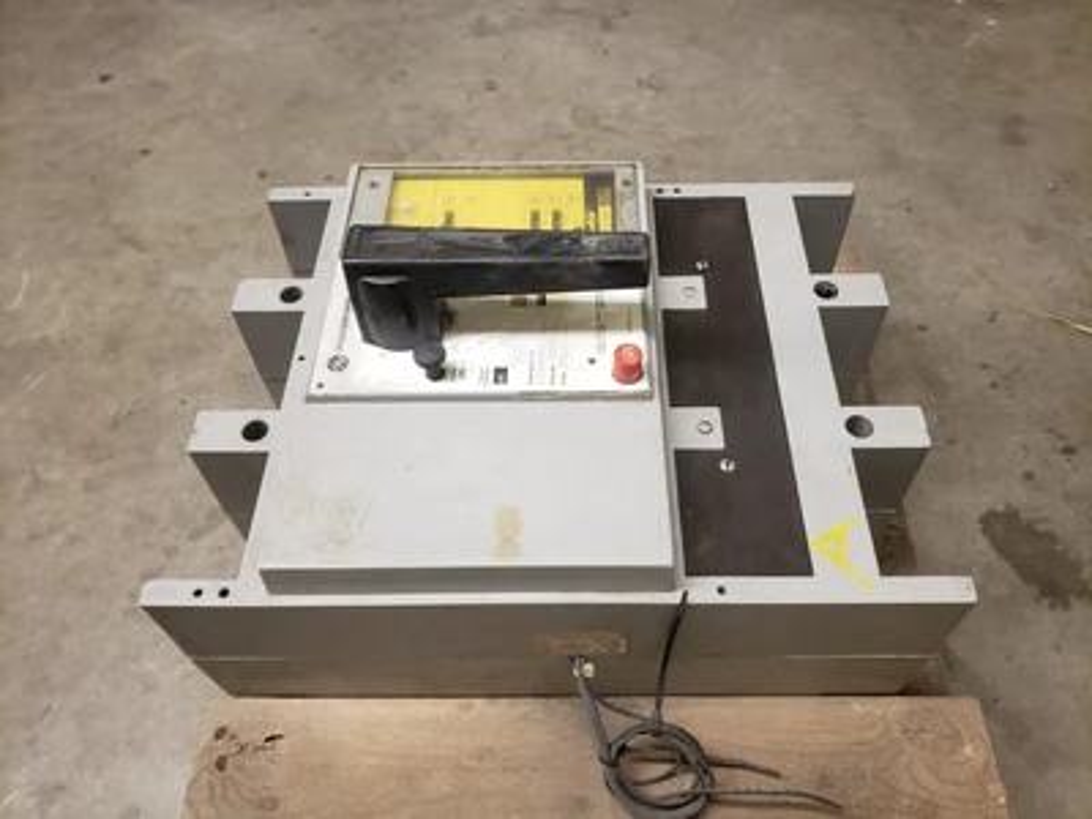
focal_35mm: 26
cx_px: 546
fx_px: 820
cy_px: 410
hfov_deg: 67.3
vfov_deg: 53.1
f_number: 1.5
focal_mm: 4.3
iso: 250
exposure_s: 1/60
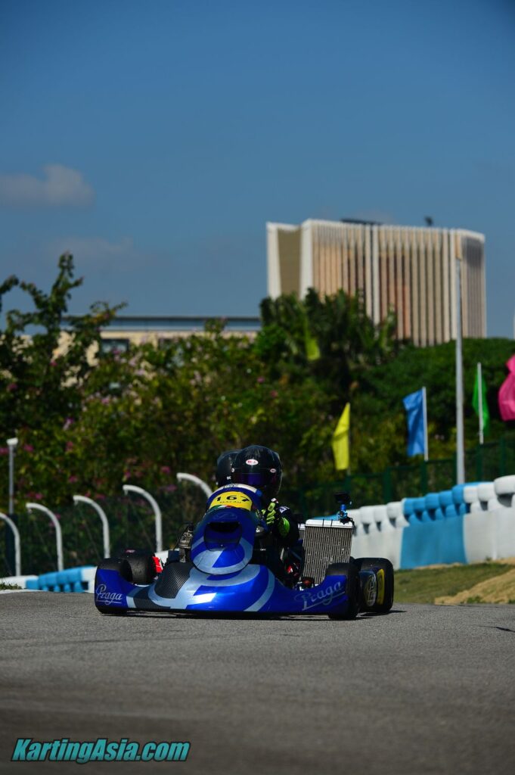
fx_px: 3224
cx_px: 258
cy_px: 388
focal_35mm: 150
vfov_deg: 13.7
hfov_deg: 9.1
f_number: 4
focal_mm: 150
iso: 100
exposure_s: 1/1600
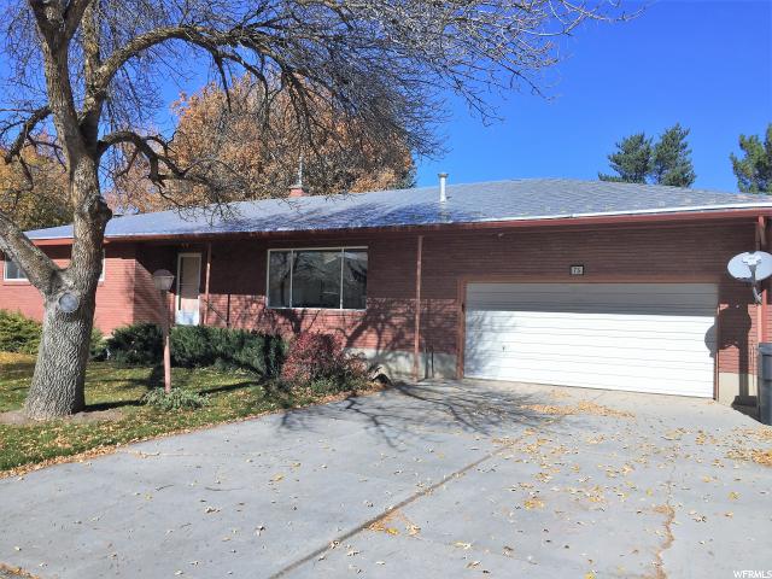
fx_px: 647
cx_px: 386
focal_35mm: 29
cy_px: 290
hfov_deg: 61.7
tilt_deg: +2.9
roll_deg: -0.5
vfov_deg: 48.2
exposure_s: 1/1980
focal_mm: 4.15
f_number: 2.2
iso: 32
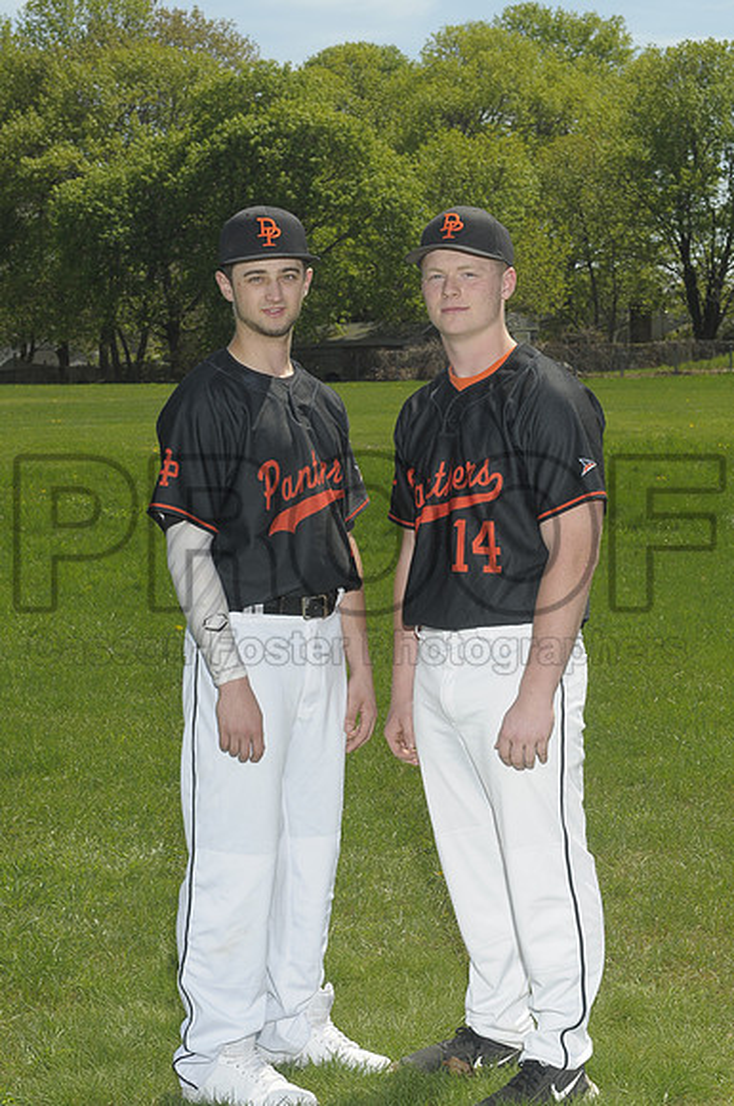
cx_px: 367
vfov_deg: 23.4
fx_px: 2669
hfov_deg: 15.7
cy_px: 553
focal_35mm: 87
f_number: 11
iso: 200
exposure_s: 1/250
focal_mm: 58
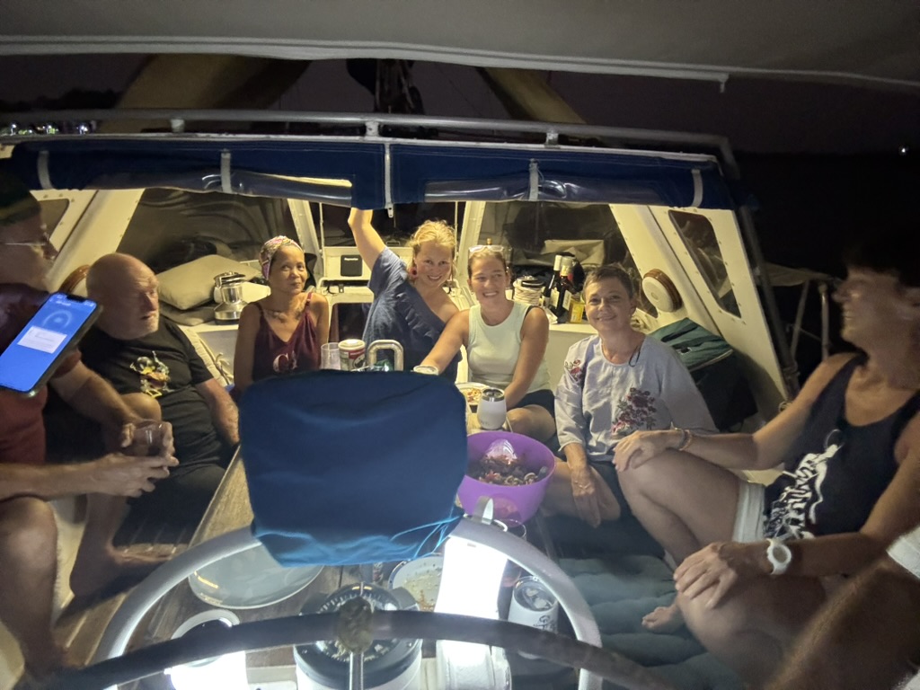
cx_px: 460
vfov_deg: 58.9
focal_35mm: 23
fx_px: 611
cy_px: 345
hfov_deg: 73.9
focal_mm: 2.69
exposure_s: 1/15
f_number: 1.9
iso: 640
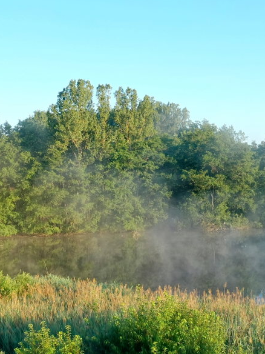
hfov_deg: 24.6
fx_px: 602
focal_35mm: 59
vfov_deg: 32.7
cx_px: 187
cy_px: 186
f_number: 5
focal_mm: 10.26
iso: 200
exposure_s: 1/240
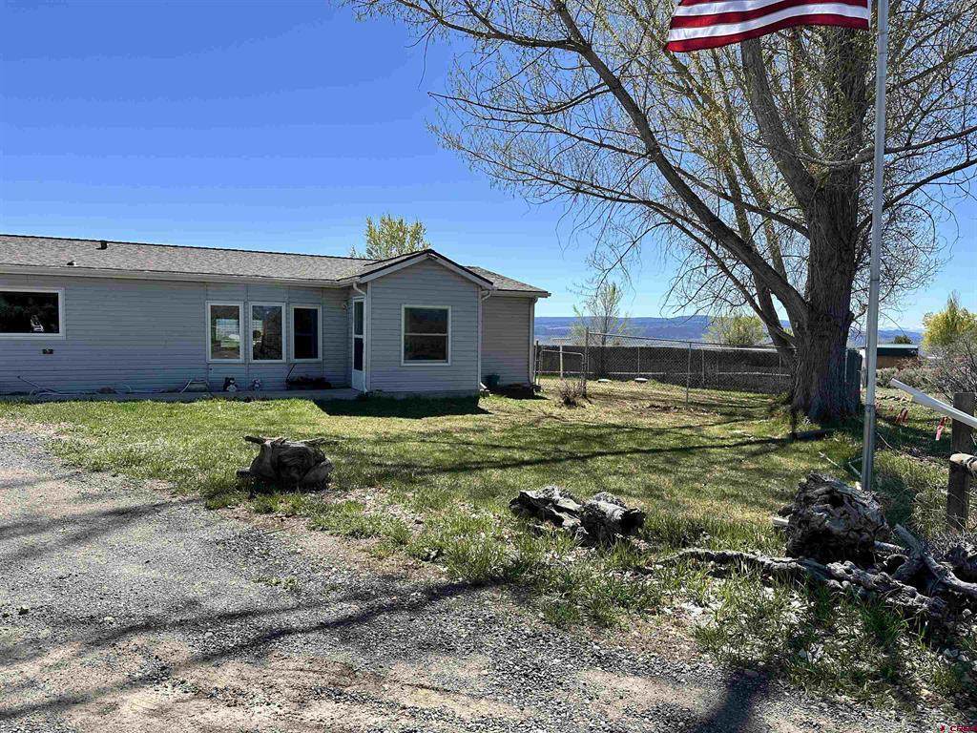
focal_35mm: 24
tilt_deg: -3.4
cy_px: 366
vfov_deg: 56.8
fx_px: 677
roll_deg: -0.6
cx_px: 488
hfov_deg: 71.6
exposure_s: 1/4184
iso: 80
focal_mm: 6.86
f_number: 1.78
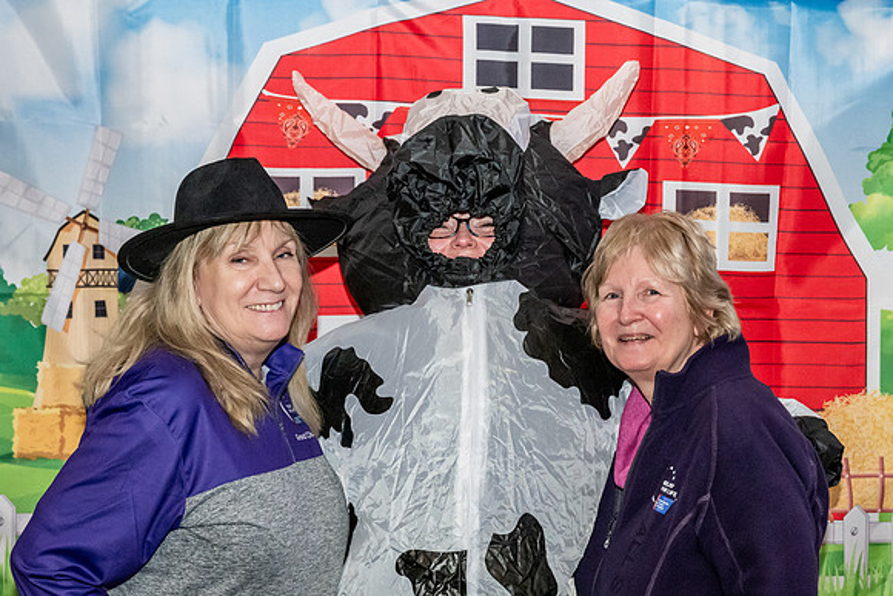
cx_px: 507
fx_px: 2078
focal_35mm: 84
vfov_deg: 16.3
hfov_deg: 24.2
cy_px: 281
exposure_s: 1/320
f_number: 4
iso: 2500
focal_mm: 48
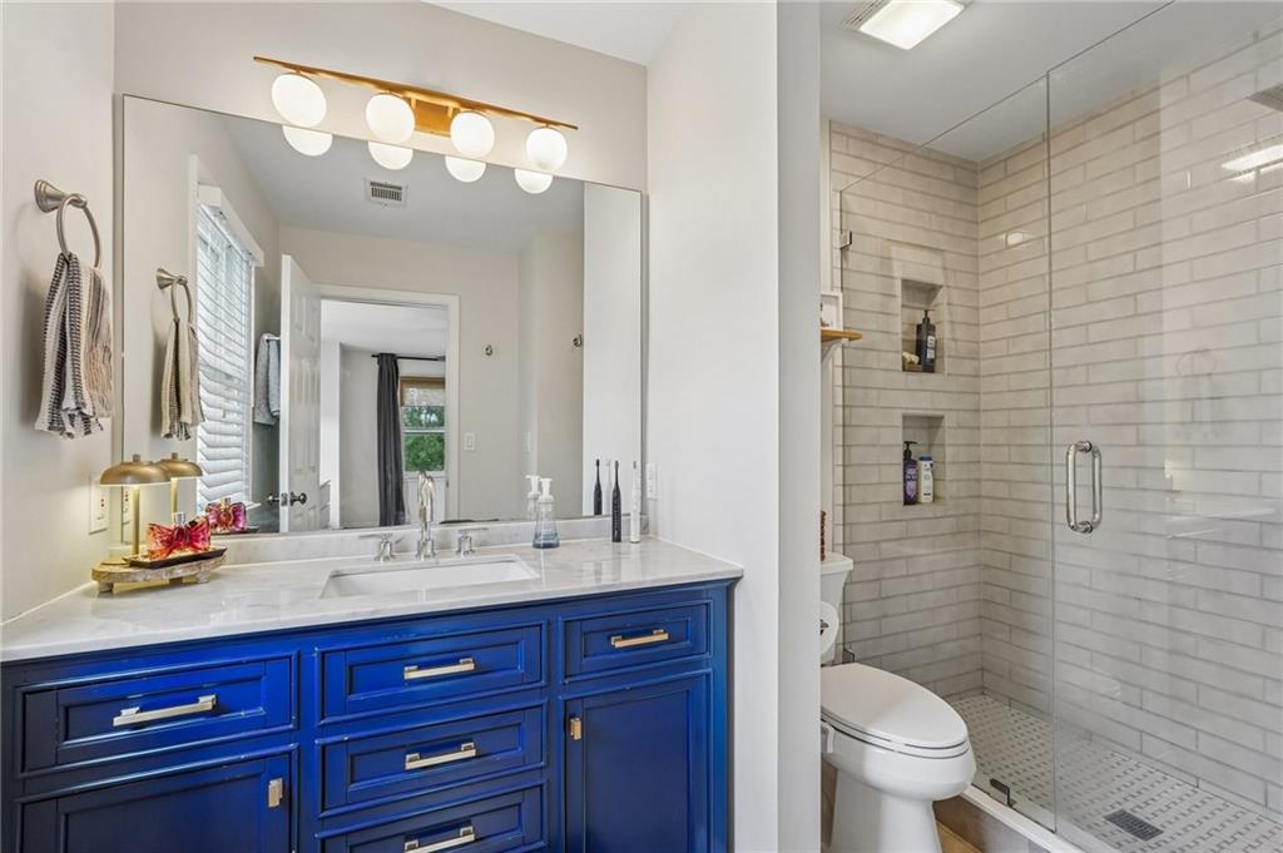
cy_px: 426
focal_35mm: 16
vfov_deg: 73.7
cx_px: 642
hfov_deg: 96.8
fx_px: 570
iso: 800
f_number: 8
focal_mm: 16
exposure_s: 1/30
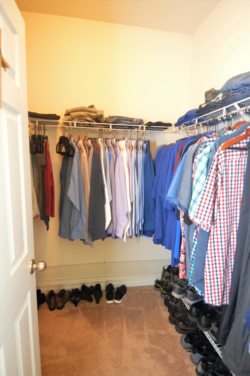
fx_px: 204
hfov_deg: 63.1
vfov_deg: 85.5
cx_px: 125
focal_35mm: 20
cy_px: 188
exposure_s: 1/60
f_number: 2.8
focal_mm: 13
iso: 2500
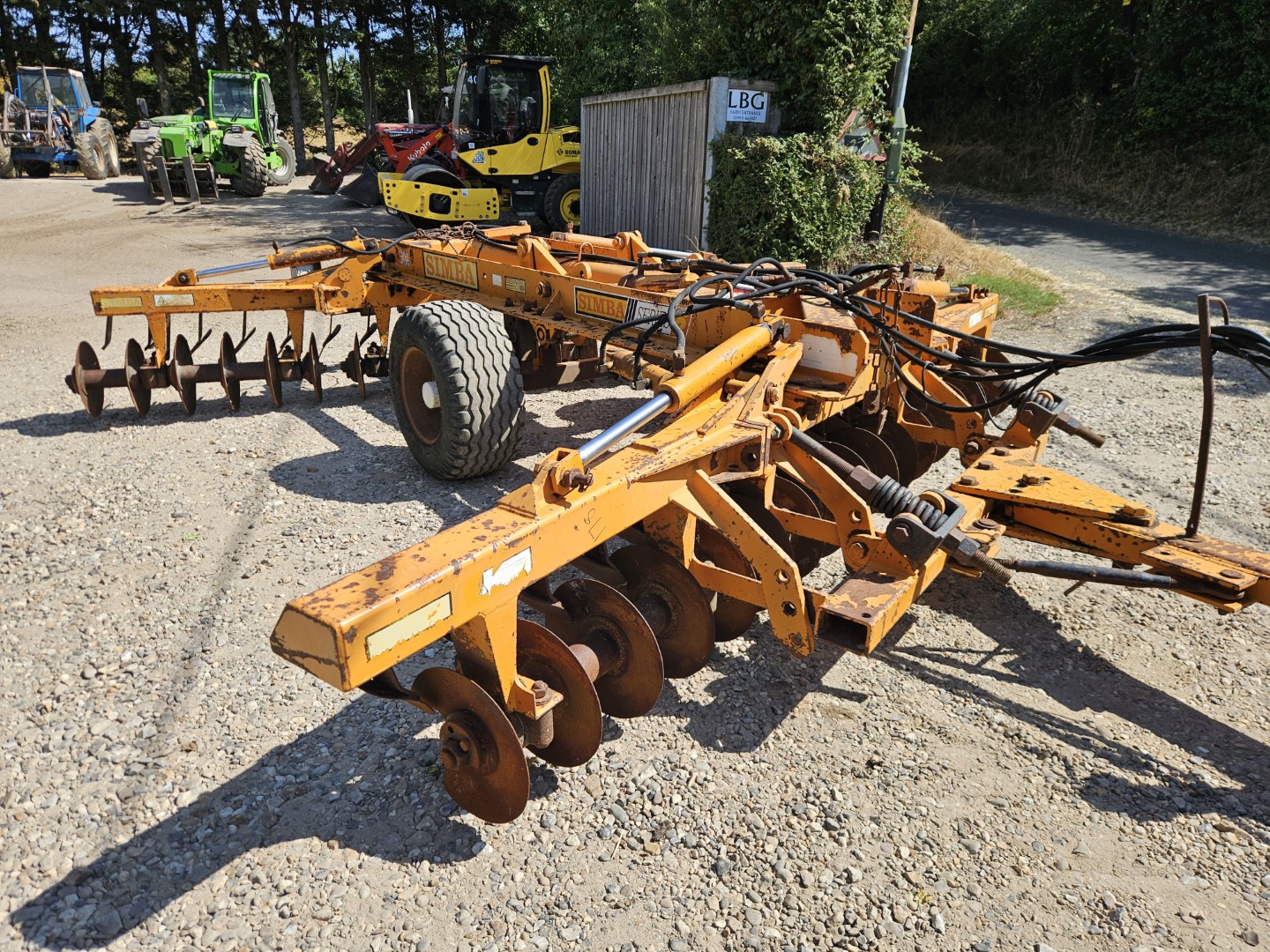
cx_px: 635
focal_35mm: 23
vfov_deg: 58.9
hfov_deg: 73.9
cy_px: 476
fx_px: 844
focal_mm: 5.4
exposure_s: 1/1173
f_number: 1.8
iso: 25
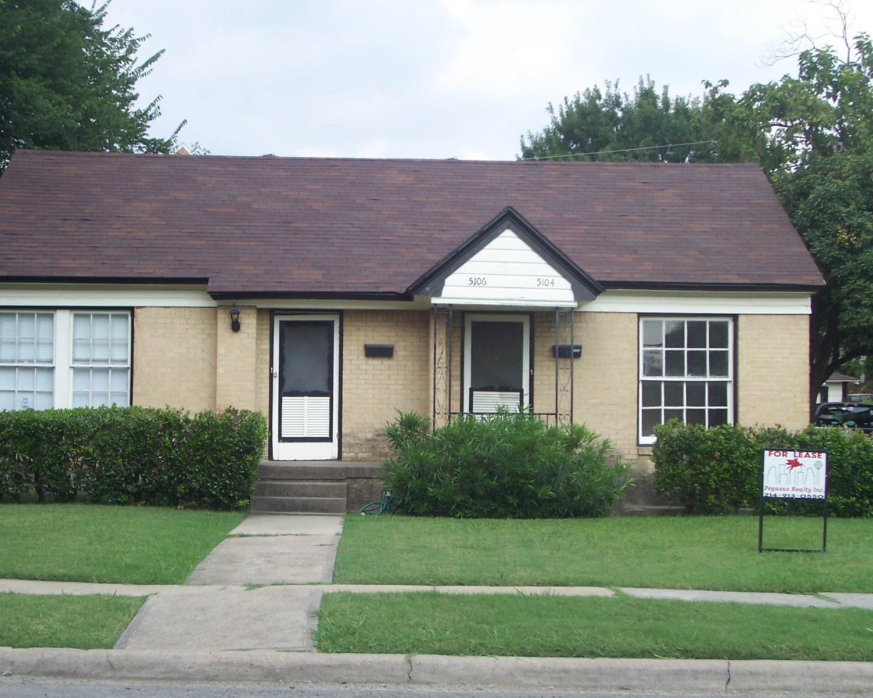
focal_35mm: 57
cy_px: 340
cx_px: 404
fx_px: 1473
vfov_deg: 26.7
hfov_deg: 33.0
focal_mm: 8.6
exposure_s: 1/350
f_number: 3.4
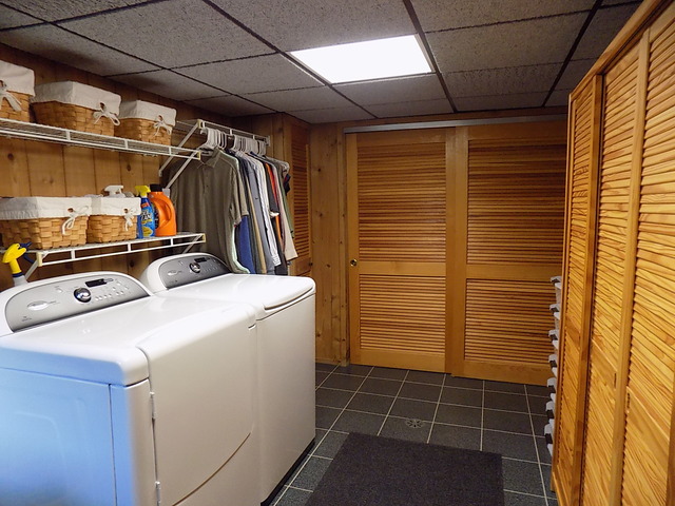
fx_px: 448
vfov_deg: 58.9
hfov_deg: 73.9
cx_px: 338
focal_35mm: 23
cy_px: 253
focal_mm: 4
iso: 320
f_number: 3.1
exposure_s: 1/30
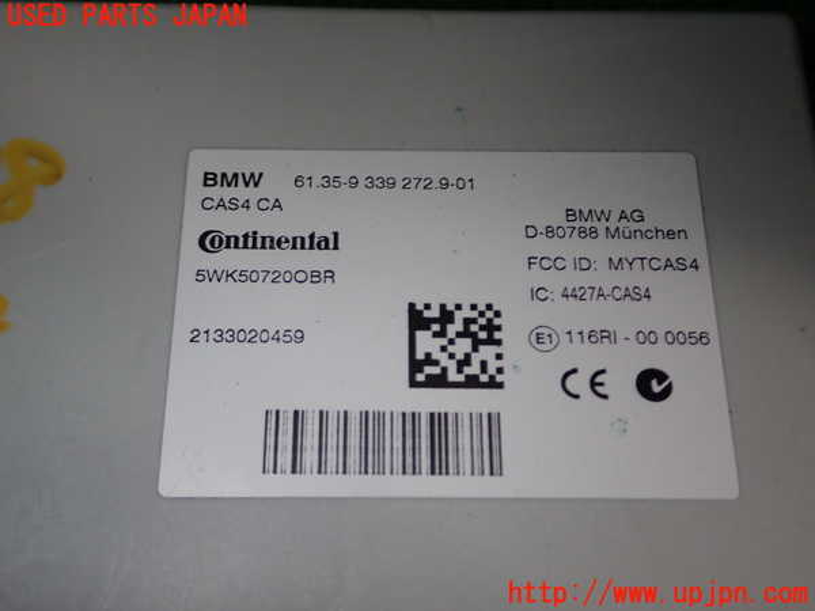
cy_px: 306
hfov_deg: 42.9
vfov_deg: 32.9
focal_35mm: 44
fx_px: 1036
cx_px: 408
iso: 200
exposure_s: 1/40
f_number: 9
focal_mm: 7.84
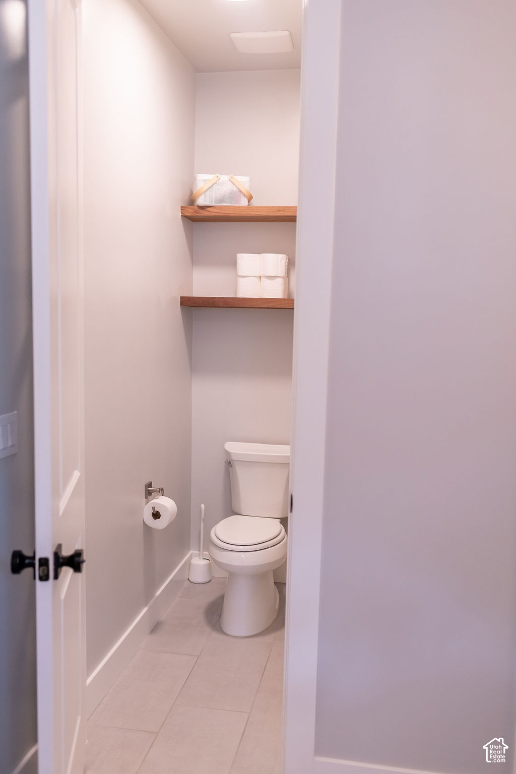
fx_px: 752
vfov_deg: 54.4
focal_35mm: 35
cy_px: 387
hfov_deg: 37.9
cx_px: 258
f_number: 3.2
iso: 800
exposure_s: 1/250
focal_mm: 35
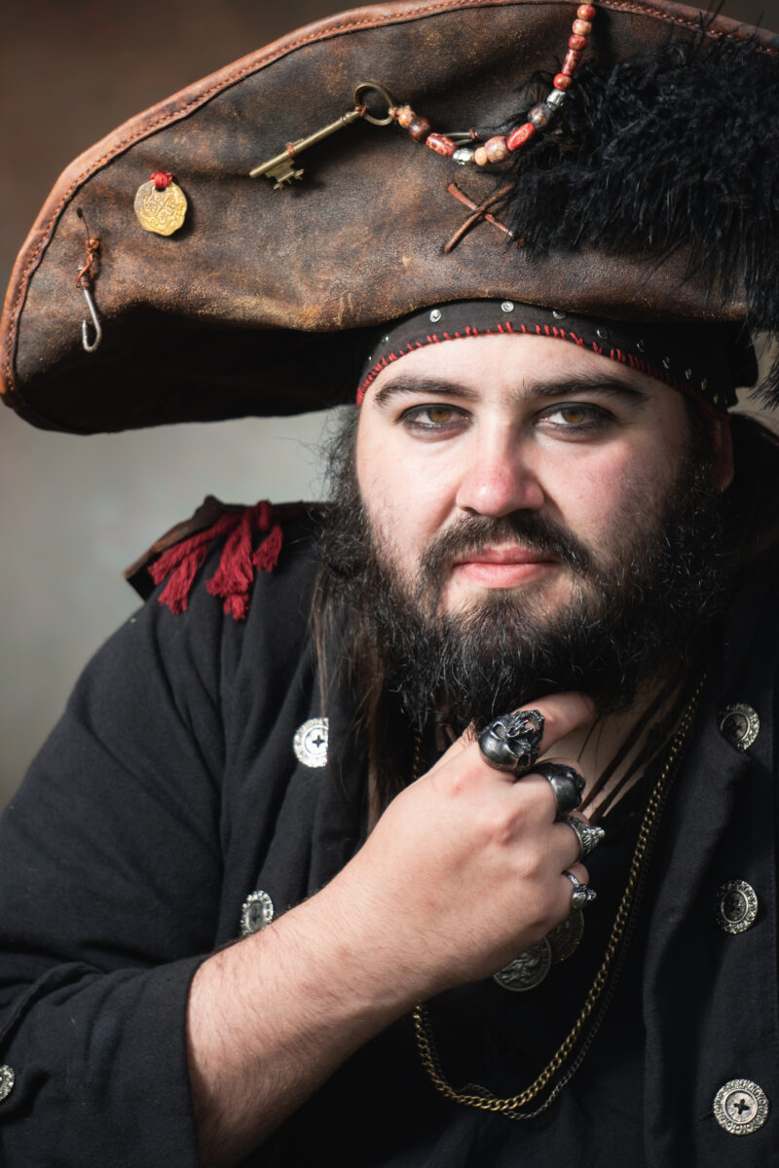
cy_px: 584
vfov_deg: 11.2
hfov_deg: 7.5
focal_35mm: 183
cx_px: 390
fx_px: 5939
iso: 100
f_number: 5.6
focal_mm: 122
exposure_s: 1/200
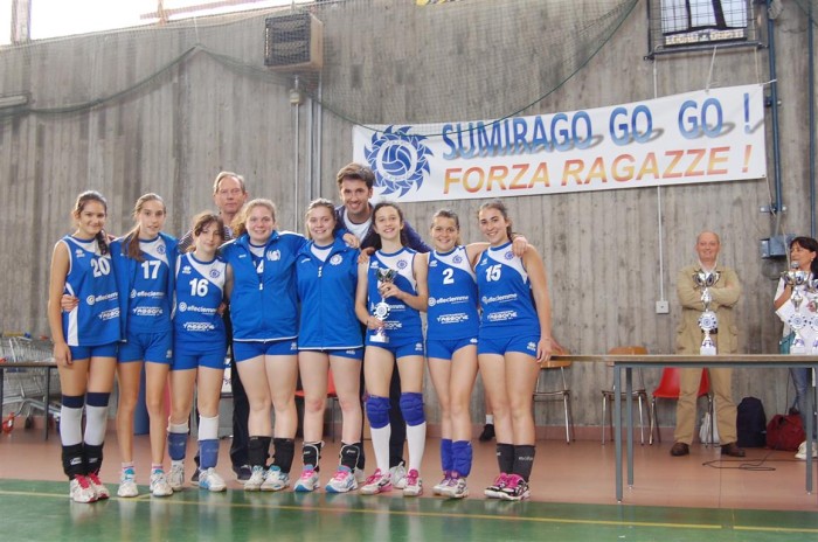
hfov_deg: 46.5
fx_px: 953
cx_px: 409
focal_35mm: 42
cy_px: 271
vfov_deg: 31.8
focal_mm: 28
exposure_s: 1/20
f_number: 6.3
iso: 800
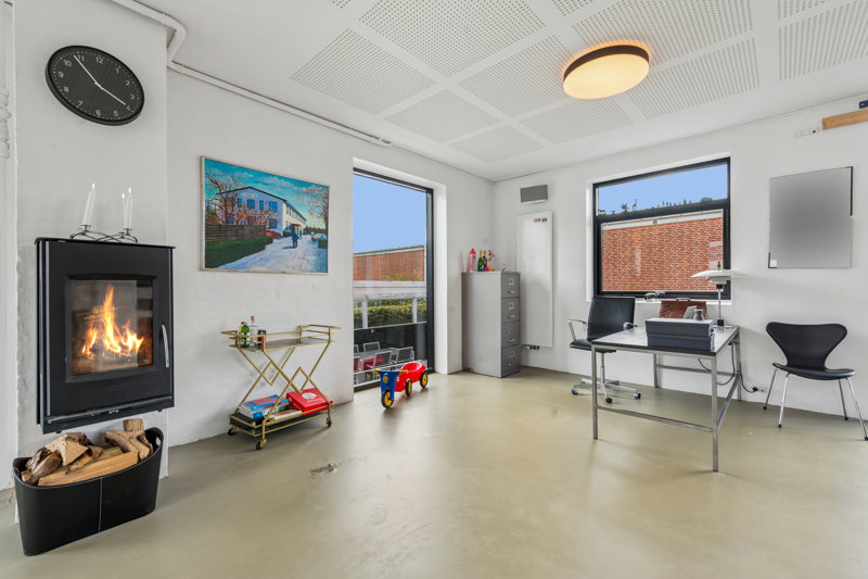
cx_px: 434
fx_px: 362
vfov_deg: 77.3
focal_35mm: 15
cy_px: 290
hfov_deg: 100.4
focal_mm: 15
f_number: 10
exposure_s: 1/20
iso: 200
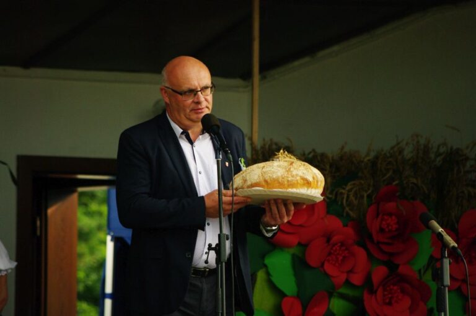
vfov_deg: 4.6
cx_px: 238
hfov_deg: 6.9
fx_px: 3962
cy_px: 158
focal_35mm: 300
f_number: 5.6
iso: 800
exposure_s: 1/500
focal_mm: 200
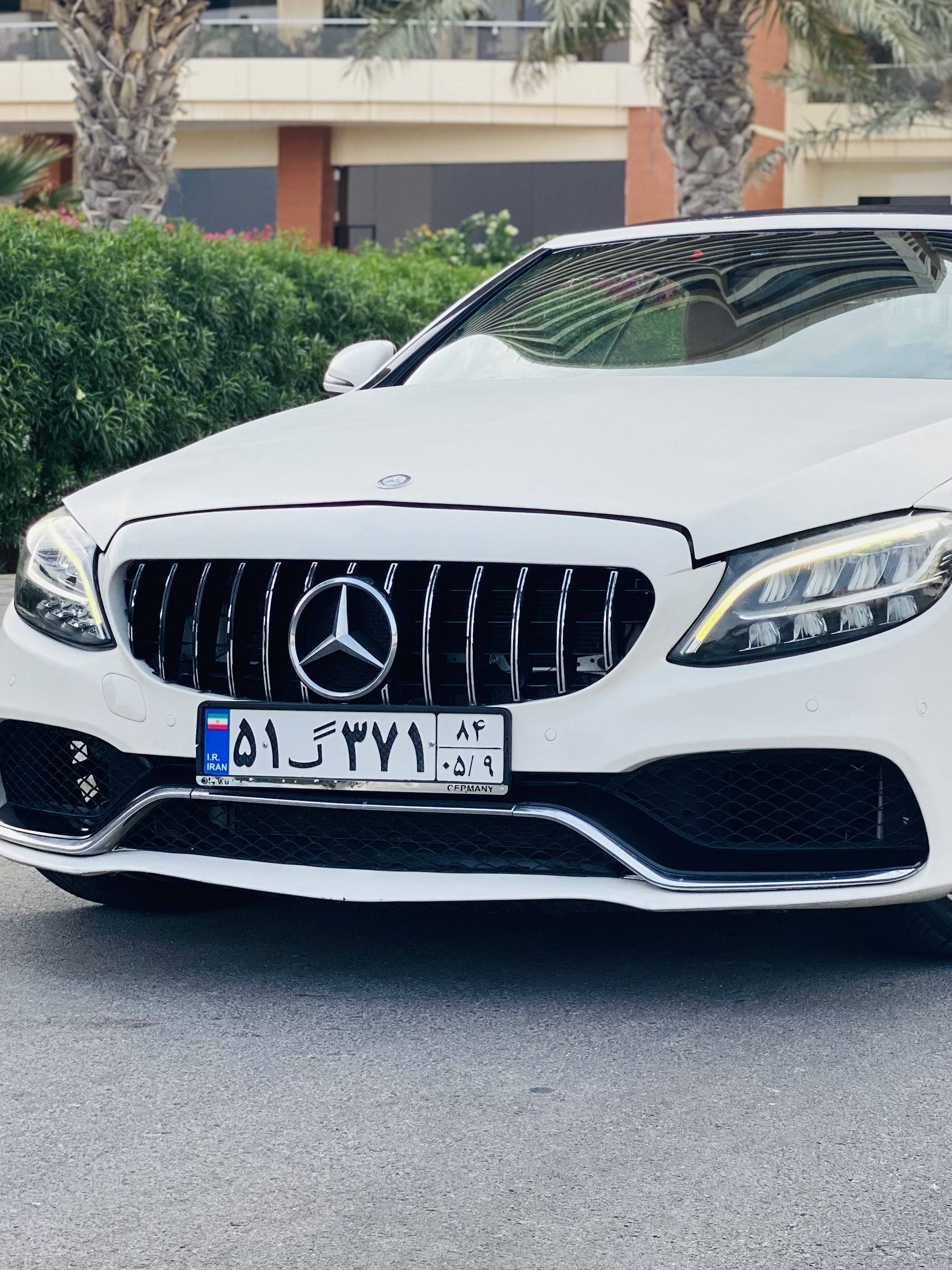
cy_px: 496
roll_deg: -2.2
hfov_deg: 18.1
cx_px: 656
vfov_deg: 24.1
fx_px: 2970
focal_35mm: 81
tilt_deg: -0.3
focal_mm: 6
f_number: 2
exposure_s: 1/685
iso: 20
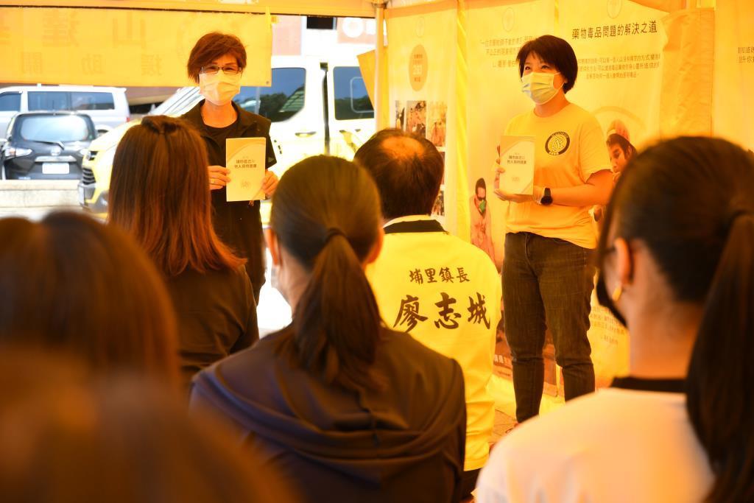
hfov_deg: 31.9
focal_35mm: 63
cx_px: 377
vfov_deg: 21.6
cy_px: 252
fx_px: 1320
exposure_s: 1/400
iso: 200
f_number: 4
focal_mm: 42
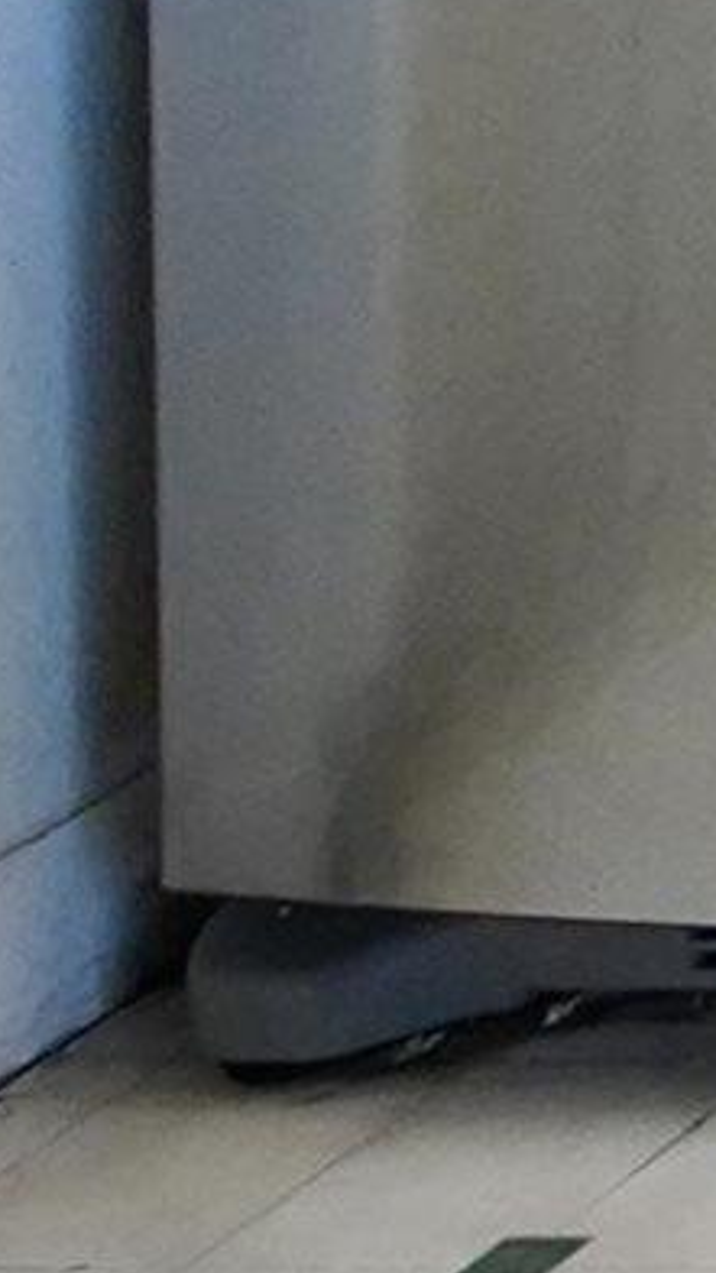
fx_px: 4422
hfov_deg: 4.8
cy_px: -1759
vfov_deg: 12.7
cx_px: 4594
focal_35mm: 131
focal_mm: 11
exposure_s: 1/160
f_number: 3.5
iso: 1600
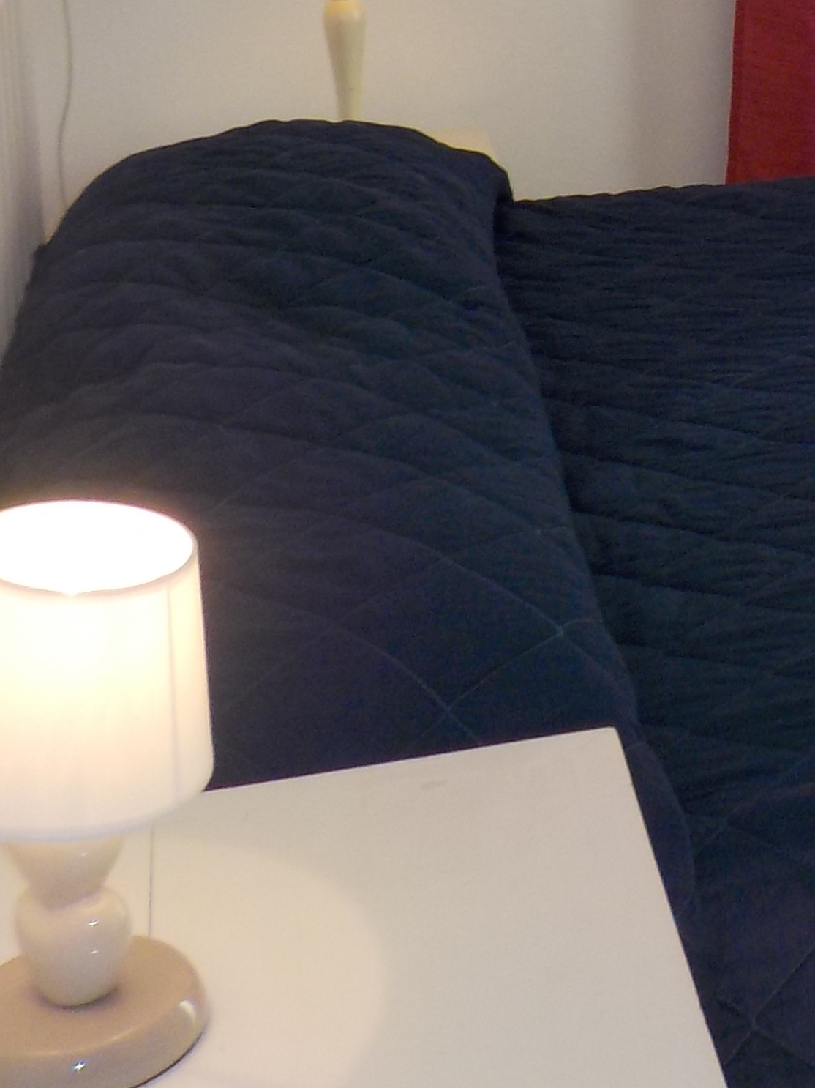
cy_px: -193
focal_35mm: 84
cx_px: 1066
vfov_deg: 21.7
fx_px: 2638
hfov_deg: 16.6
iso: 125
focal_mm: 4.1
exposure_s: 1/100
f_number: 3.3
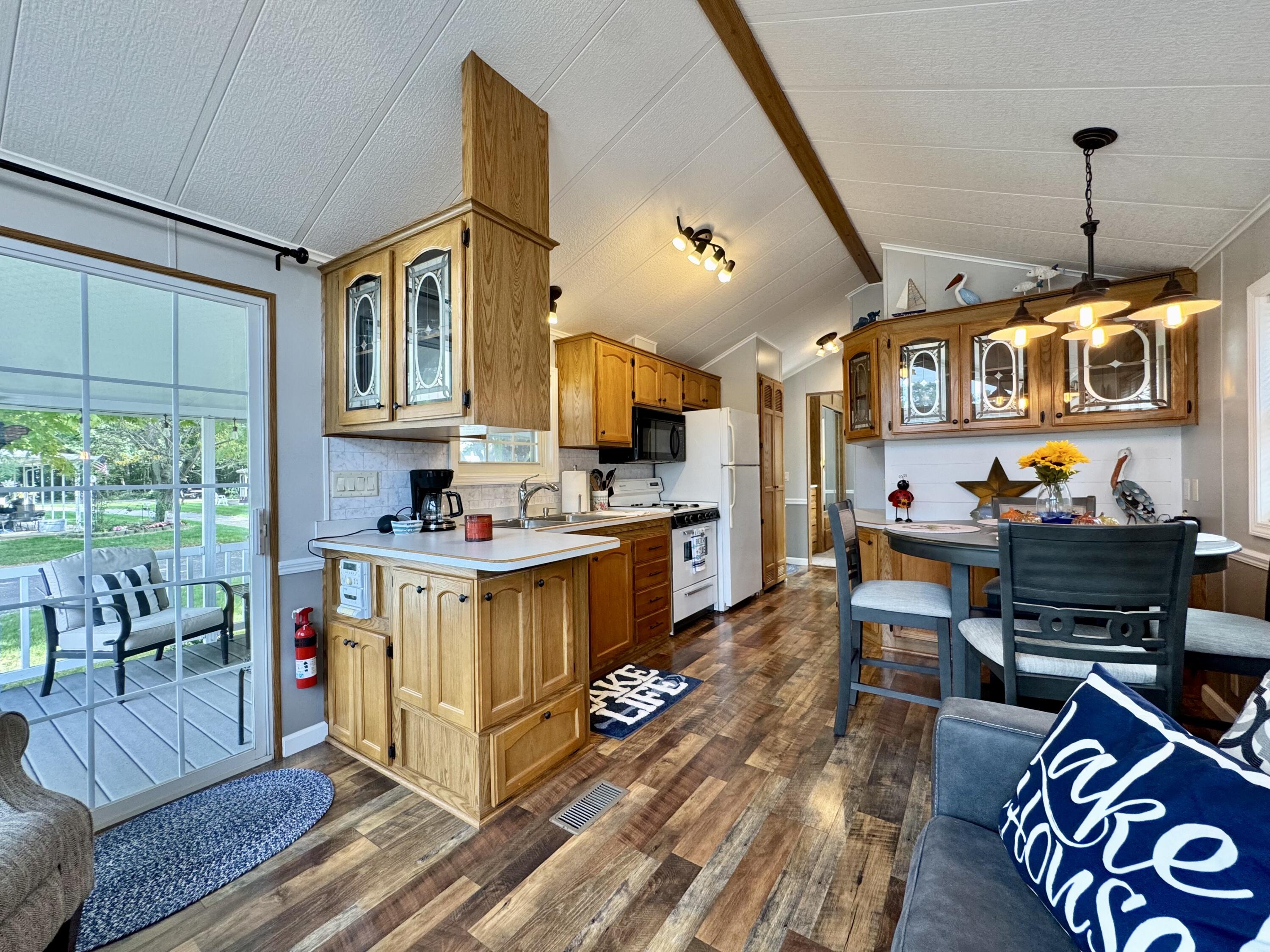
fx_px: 514
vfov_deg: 85.7
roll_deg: +0.5
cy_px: 476
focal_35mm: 14
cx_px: 635
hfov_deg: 102.1
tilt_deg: +0.0
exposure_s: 1/120
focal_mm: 2.22
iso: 160
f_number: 2.2
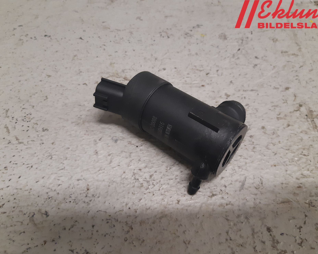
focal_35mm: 28
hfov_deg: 62.2
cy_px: 131
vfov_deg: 51.5
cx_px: 164
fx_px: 264
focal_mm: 3.93
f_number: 1.7
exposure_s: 1/50
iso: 200
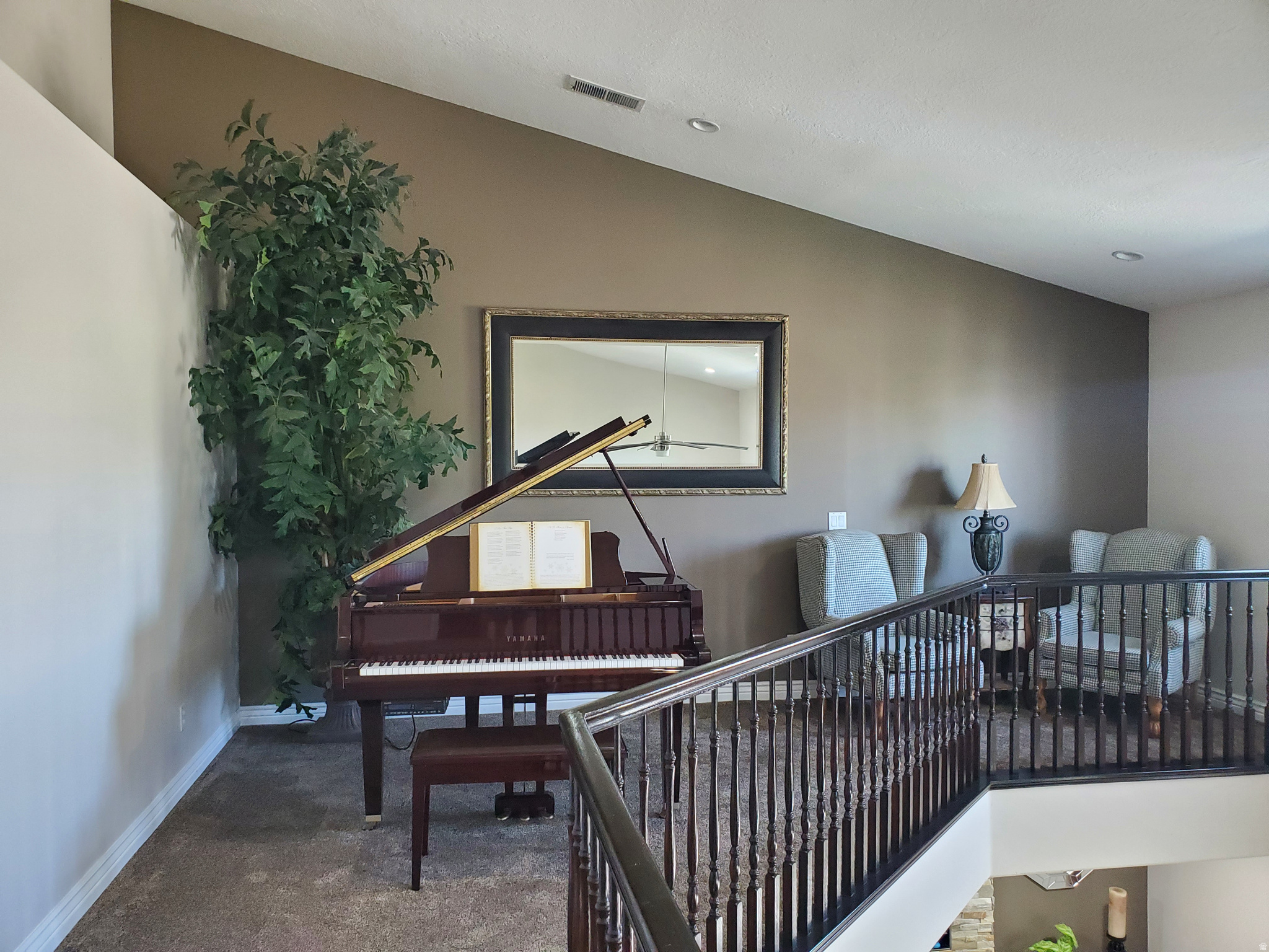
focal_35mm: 26
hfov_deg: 67.3
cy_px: 476
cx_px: 634
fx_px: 953
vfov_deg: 53.1
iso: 500
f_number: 2.4
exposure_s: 1/40
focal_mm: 4.3
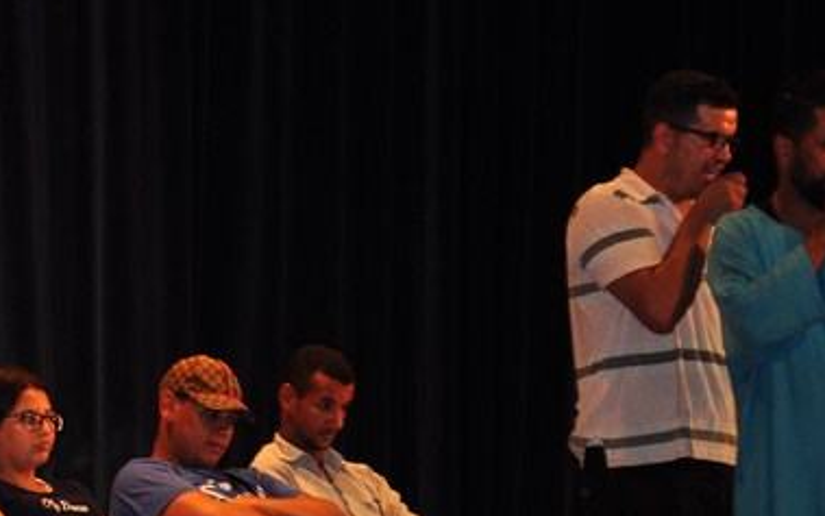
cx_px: 286
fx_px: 4340
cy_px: 460
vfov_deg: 6.8
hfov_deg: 10.8
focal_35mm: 193
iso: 400
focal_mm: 70
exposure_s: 1/60
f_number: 5.3
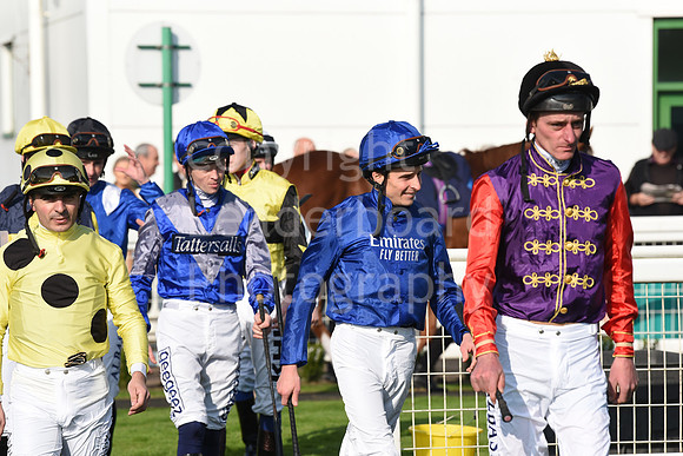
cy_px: 228
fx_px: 3795
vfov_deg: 6.9
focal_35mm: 200
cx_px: 342
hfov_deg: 10.3
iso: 640
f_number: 6.3
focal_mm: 200
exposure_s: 1/4000
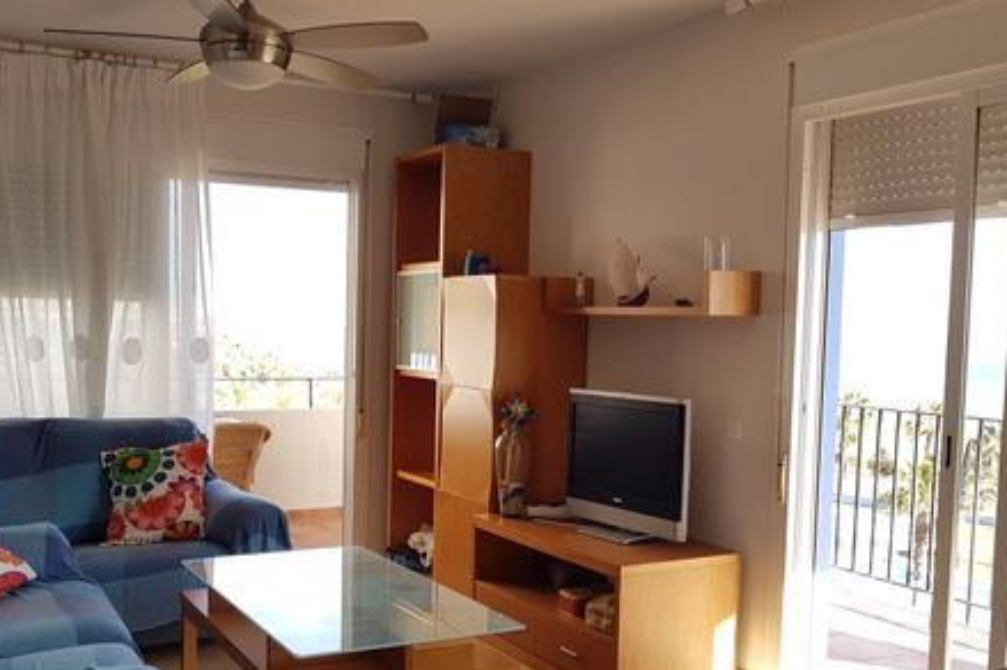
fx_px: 1034
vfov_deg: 35.8
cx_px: 475
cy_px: 402
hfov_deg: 51.9
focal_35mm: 37
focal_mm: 4.2
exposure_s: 1/254
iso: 40
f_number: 1.7
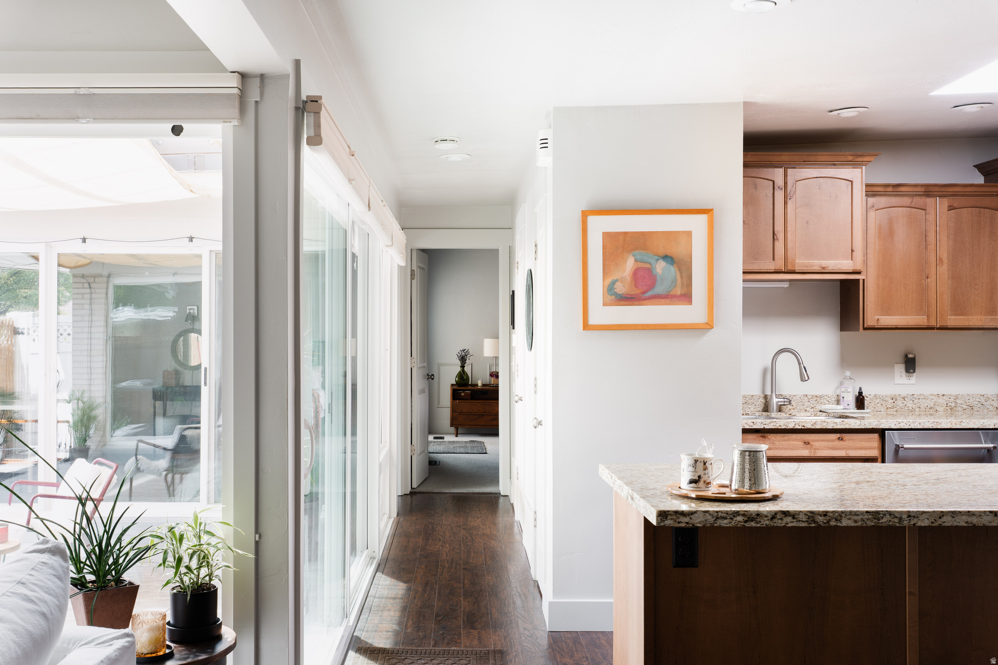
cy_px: 332
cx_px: 499
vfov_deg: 36.2
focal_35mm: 37
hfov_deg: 52.2
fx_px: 1017
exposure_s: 1/1.67
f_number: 9
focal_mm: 36.7
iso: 100
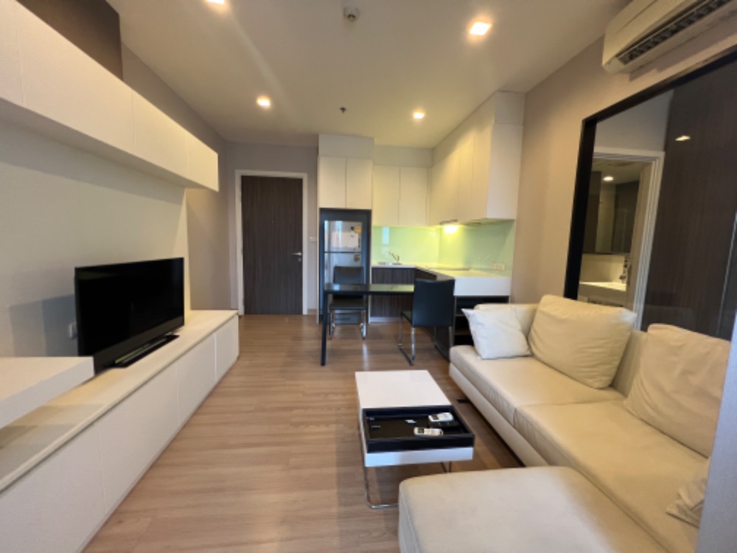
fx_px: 277
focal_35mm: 13
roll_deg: -0.4
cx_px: 368
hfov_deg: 106.2
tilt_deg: -5.5
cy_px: 276
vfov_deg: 89.9
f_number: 1.8
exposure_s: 1/50
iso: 250
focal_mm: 1.57
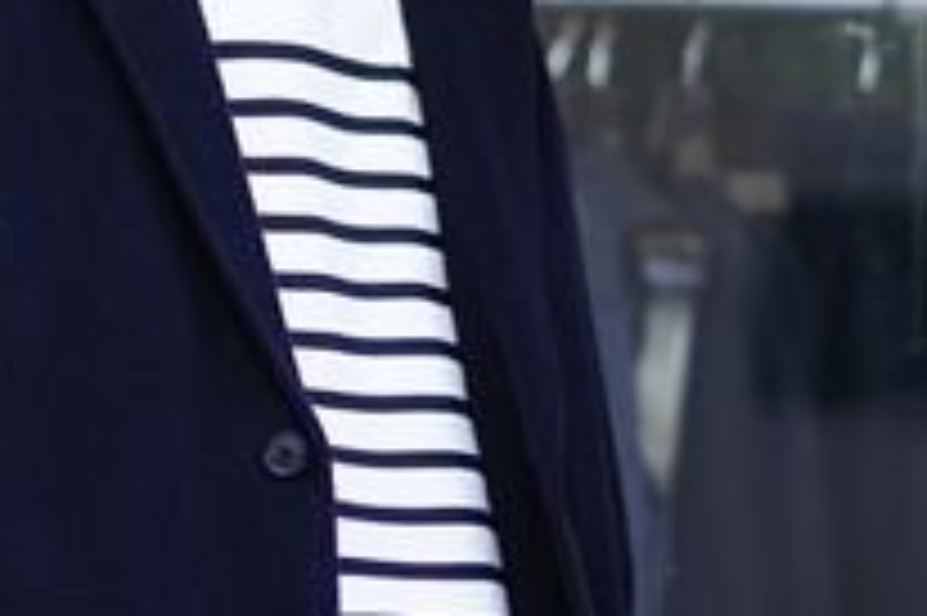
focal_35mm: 214
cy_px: 312
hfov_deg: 9.6
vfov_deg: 6.4
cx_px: -18
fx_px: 5506
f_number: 1.8
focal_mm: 55
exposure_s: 1/320
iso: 100
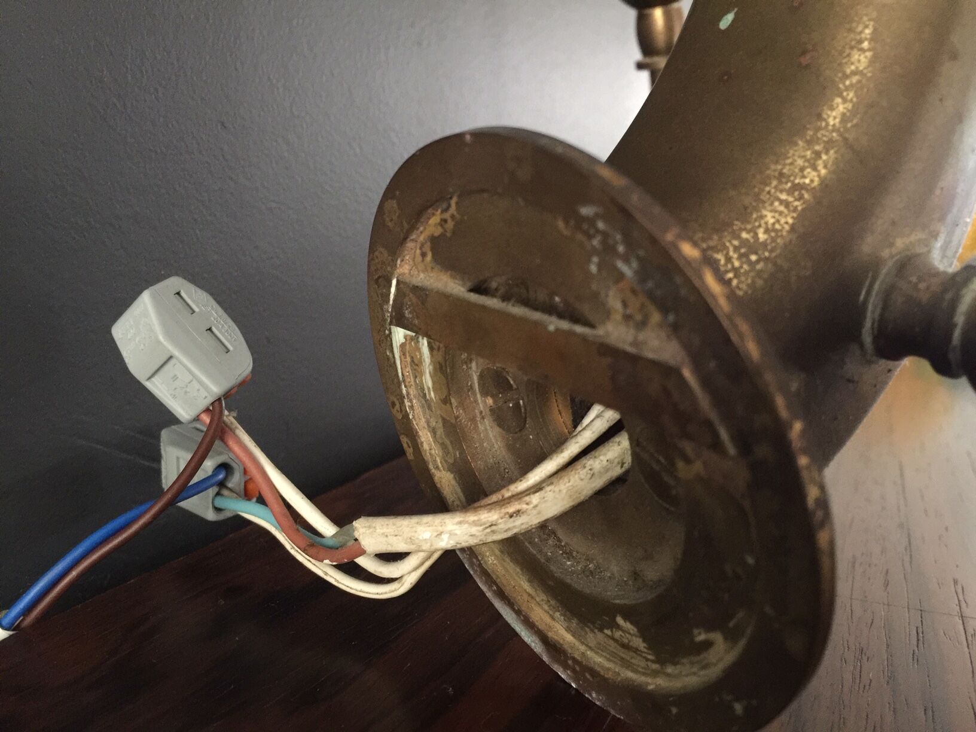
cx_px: 488
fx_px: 818
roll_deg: -5.5
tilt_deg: -10.6
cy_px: 366
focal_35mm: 29
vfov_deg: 48.2
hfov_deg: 61.7
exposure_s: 1/8
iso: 200
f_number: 2.2
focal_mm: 4.15
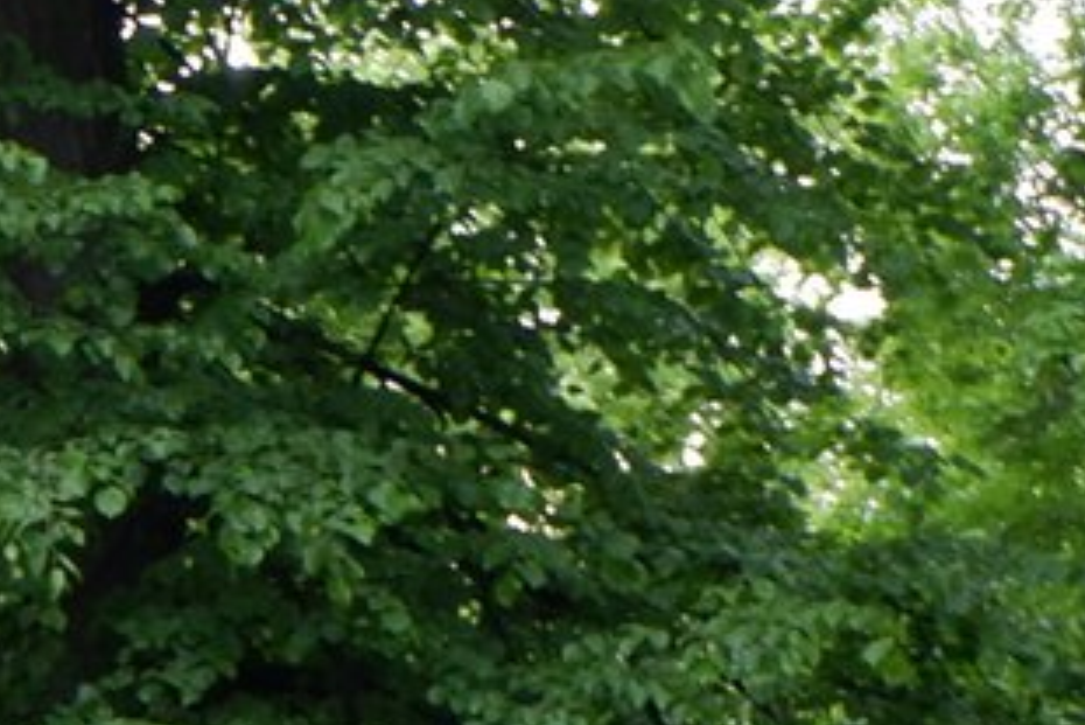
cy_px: 1853
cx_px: -1288
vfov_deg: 4.9
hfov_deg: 7.2
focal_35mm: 271
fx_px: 8171
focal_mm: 28.8
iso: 400
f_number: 4.5
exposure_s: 1/100
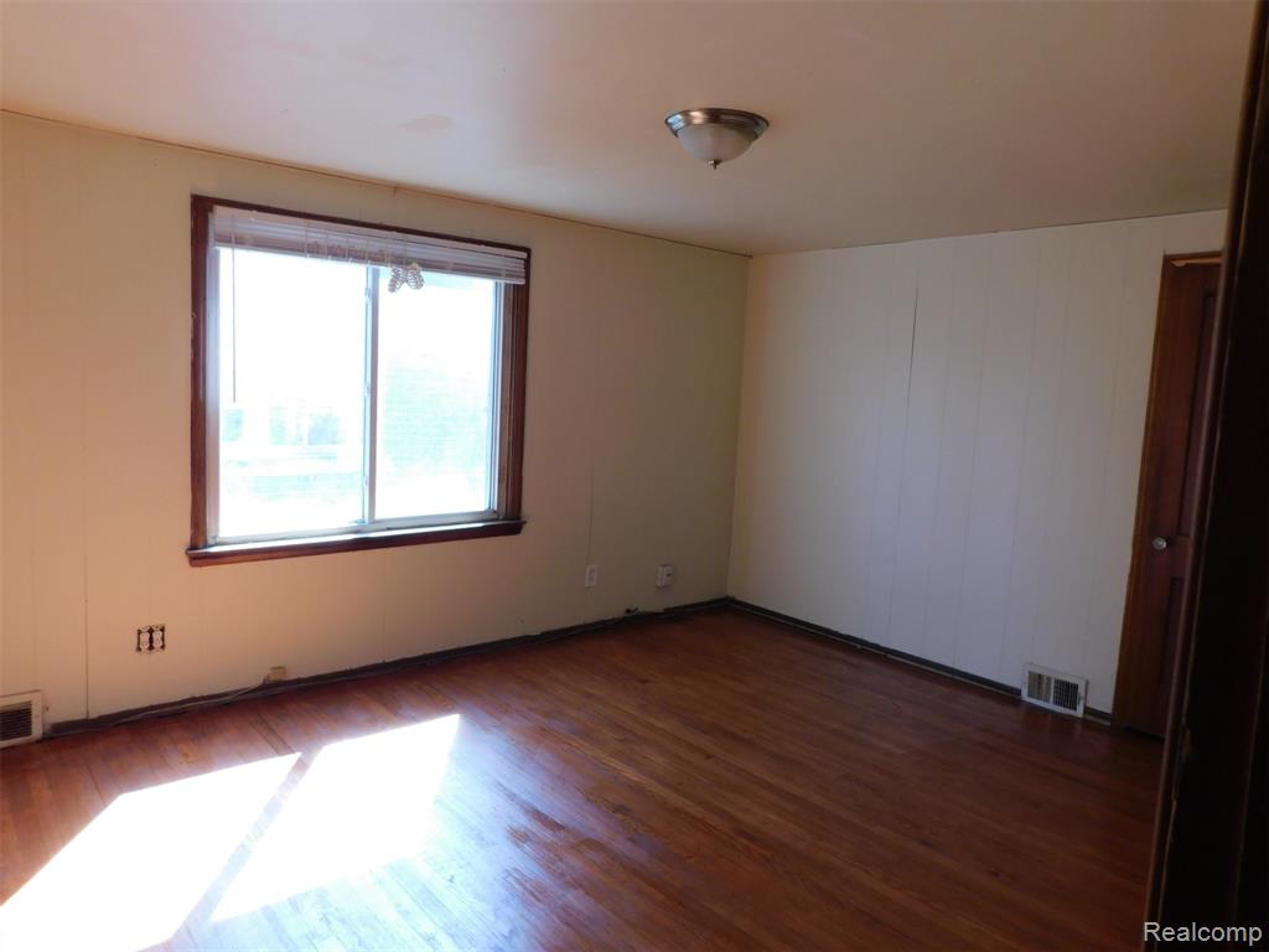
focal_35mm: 23
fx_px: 843
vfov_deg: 58.9
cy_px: 476
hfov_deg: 73.9
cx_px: 634
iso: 125
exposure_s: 1/60
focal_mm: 4
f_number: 3
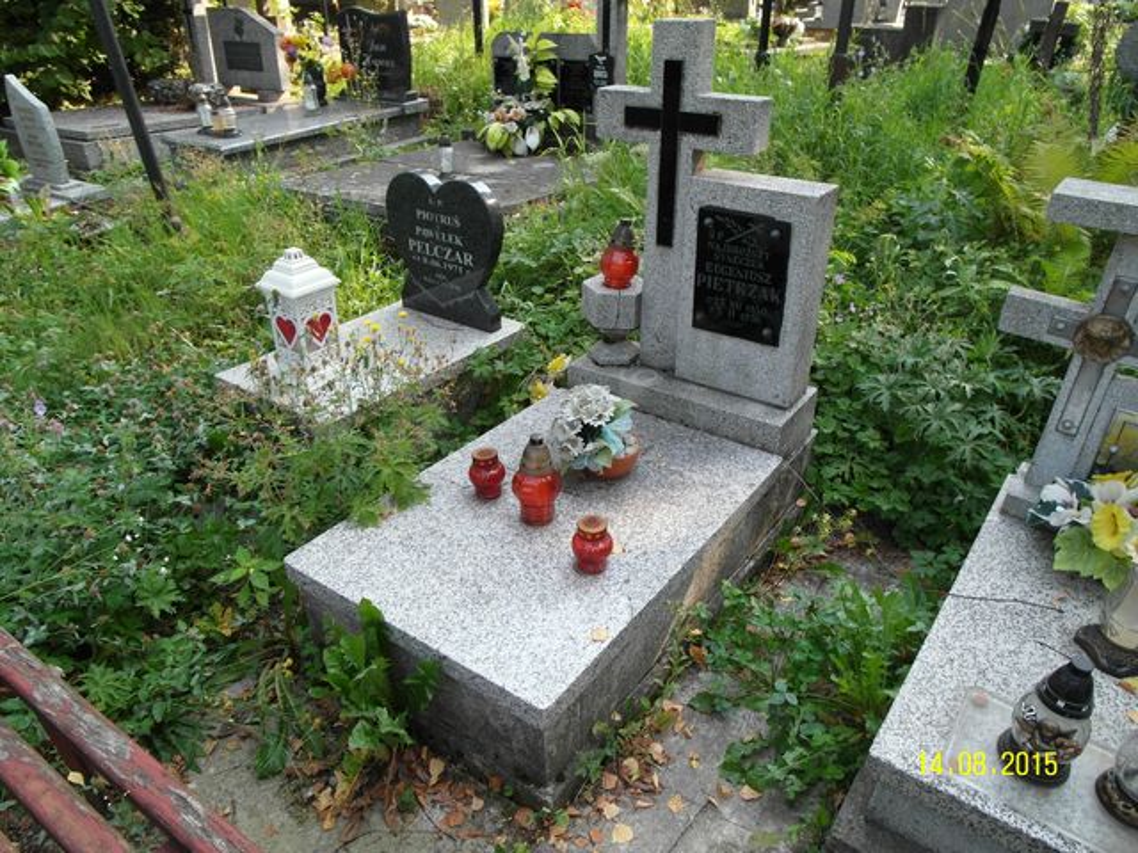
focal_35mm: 24
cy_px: 426
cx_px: 569
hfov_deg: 71.6
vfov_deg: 56.8
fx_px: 789
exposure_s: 1/125
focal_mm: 5.2
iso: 80
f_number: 3.4
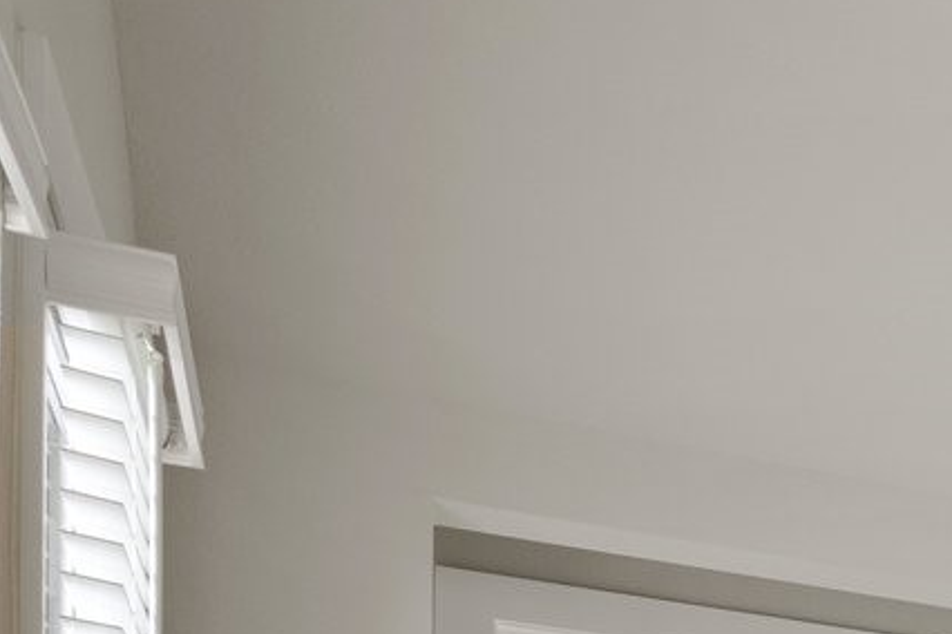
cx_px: 2286
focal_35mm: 79
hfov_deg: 15.0
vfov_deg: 15.0
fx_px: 2100
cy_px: 1135
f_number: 9
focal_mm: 16.5
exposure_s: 1/13
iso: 320
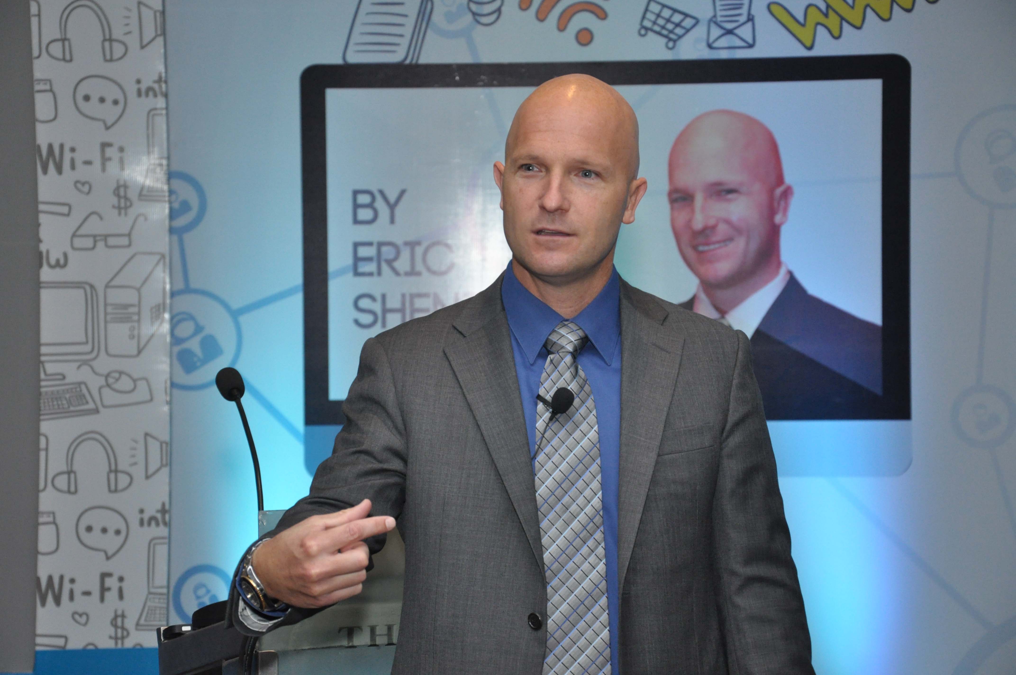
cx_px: 508
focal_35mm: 99
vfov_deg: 13.8
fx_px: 2791
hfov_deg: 20.6
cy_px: 338
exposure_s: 1/125
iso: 1250
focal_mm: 66
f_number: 5.3
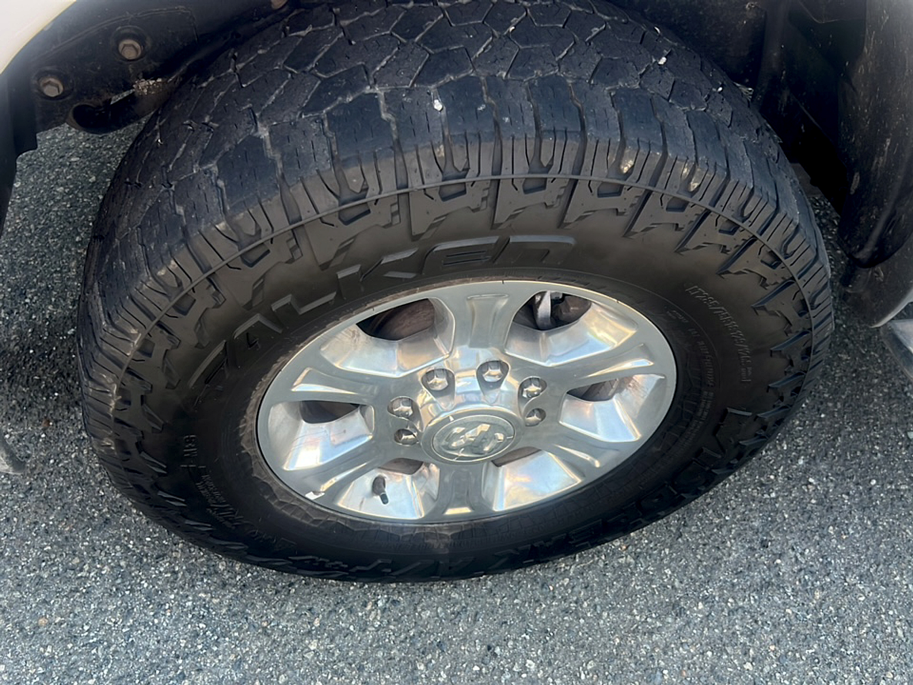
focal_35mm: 27
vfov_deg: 51.4
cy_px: 342
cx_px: 456
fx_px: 712
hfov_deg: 65.3
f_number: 1.5
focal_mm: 5.7
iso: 50
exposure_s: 1/308
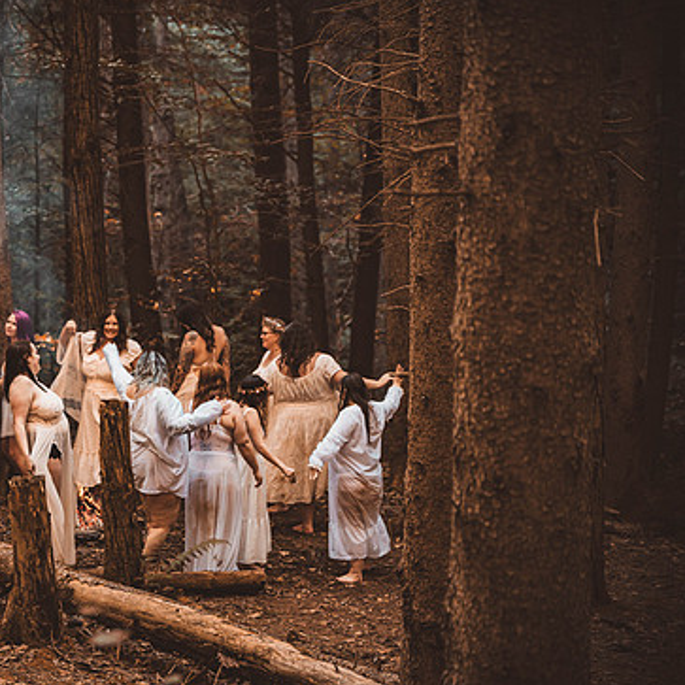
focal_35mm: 95
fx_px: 2127
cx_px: 153
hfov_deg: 18.2
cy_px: 348
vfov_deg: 18.3
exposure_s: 1/160
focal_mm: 70
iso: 1000
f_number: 2.8
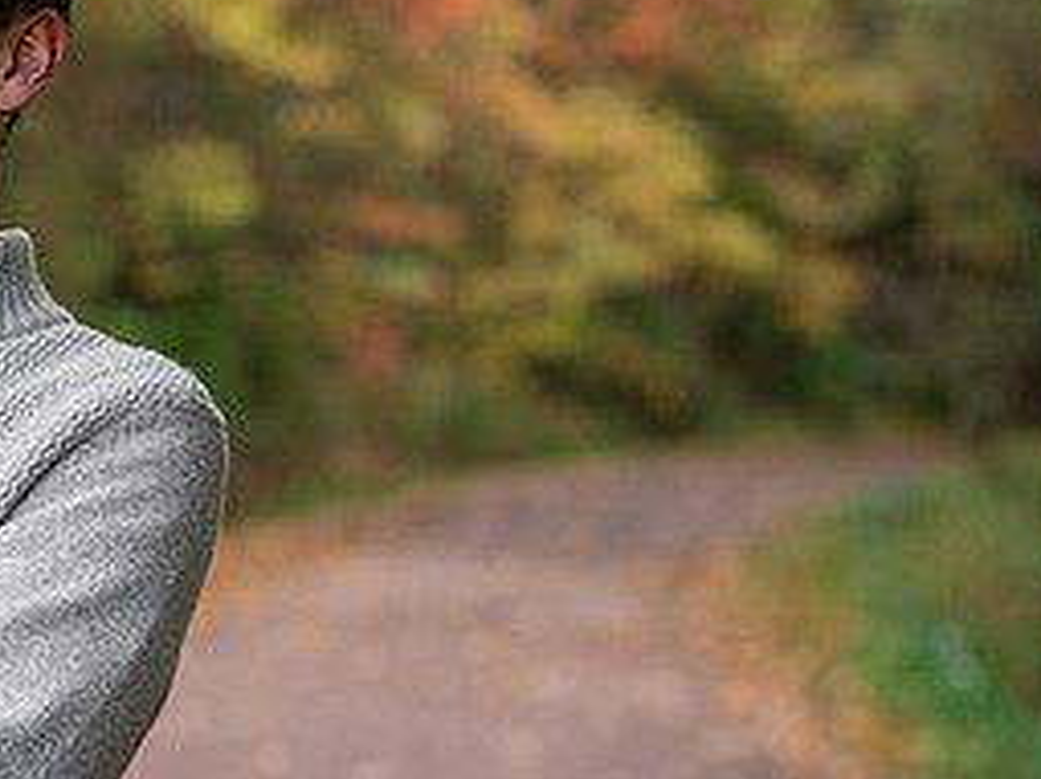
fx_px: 5591
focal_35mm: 186
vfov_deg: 8.0
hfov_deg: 10.6
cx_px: 127
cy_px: 332
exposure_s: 1/160
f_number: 3.5
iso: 640
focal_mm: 85
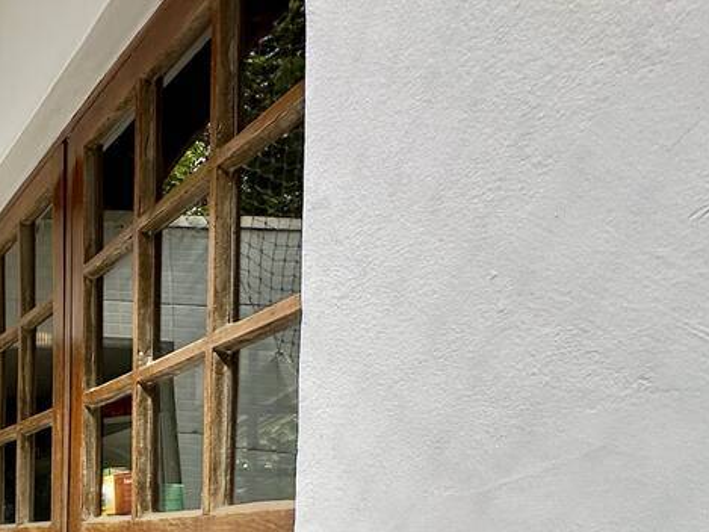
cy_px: 562
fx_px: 881
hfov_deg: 31.1
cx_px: -268
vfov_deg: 30.6
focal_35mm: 43
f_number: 2.2
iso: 50
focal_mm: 2.22
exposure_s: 1/1072
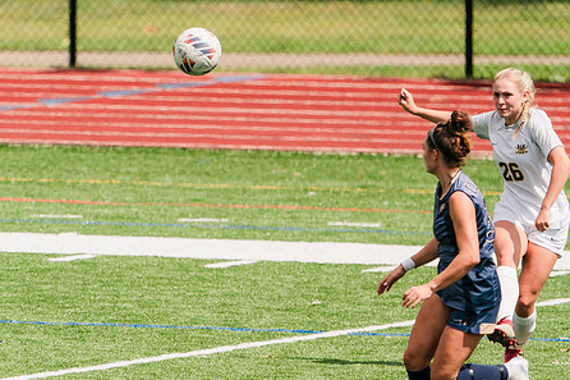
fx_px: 15225
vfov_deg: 1.4
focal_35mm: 962
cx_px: 254
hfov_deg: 2.1
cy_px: 279
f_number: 6.3
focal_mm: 600
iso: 250
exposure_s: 1/1600
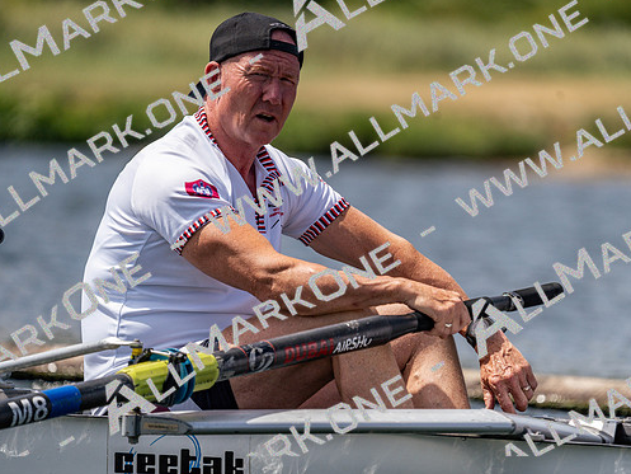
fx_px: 10593
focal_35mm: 581
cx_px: 363
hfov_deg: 3.4
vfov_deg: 2.6
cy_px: 238
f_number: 6.3
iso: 250
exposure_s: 1/2000
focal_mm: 518
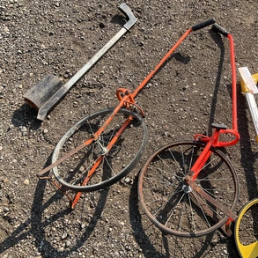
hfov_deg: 46.8
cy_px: 128
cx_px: 162
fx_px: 295
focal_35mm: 35
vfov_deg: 47.2
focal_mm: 3
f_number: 1.8
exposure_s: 1/792
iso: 25
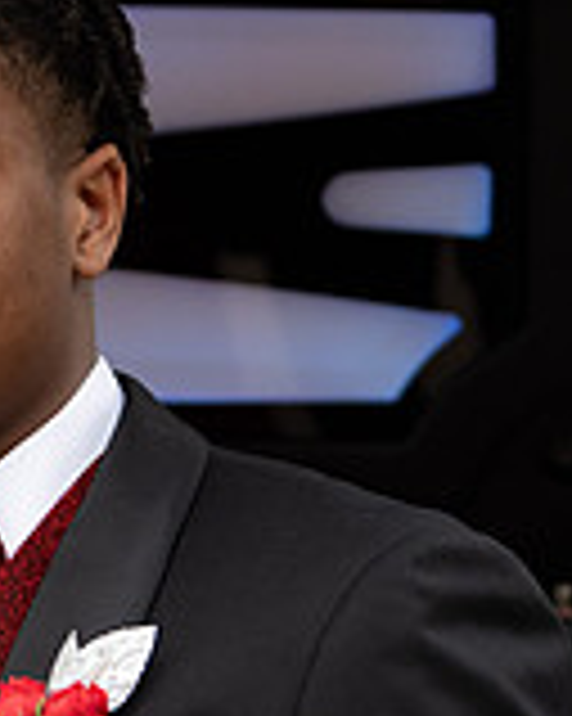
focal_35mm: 267
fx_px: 5655
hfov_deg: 5.7
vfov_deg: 7.2
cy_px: 529
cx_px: -234
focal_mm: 50
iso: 640
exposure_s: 1/1000
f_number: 2.8
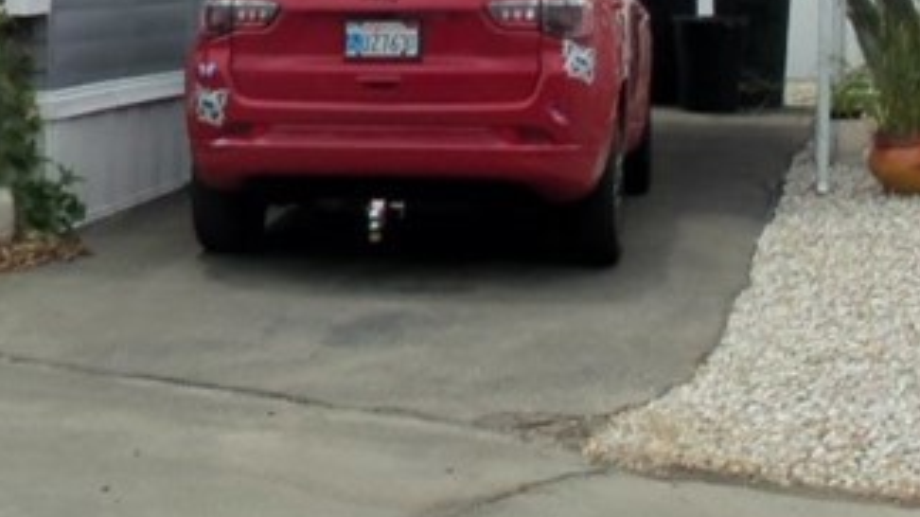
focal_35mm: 100
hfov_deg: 20.6
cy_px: 71
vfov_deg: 12.0
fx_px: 2439
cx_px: -9
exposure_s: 1/125
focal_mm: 5.2
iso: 80
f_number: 8.6
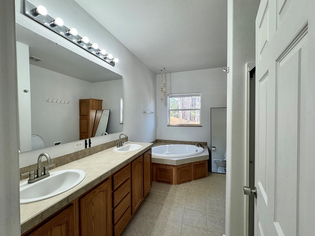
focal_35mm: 15
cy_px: 118
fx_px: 137
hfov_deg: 98.1
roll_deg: +1.1
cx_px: 152
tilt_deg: -0.6
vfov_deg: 81.8
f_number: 2.2
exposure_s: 1/120
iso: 80
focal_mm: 2.22
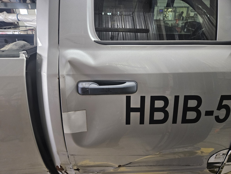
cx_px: 116
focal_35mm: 23
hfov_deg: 73.9
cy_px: 87
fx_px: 153
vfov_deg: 58.9
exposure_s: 1/40
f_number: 1.8
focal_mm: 5.4
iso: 500
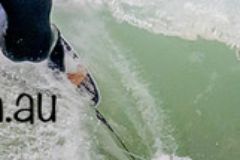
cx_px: 20
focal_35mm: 4129
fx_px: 27498
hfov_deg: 0.5
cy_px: -29
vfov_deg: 0.3
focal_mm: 800
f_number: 11
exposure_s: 1/2000
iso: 4000
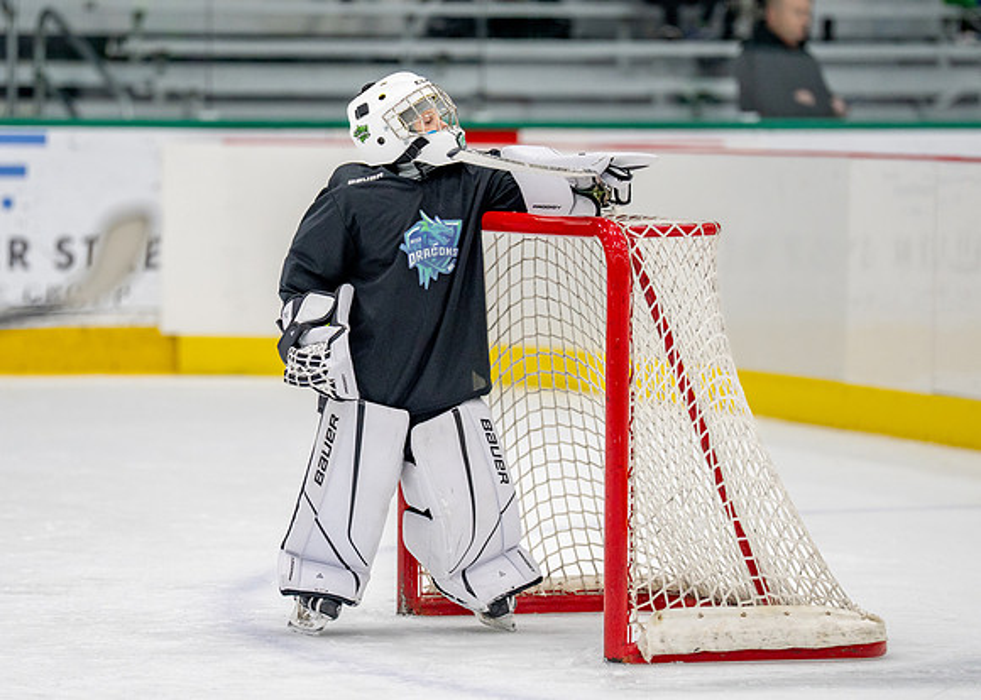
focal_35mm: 230
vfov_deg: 6.2
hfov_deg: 8.7
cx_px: 408
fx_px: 6413
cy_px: 327
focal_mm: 160
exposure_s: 1/1250
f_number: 2.8
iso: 1000
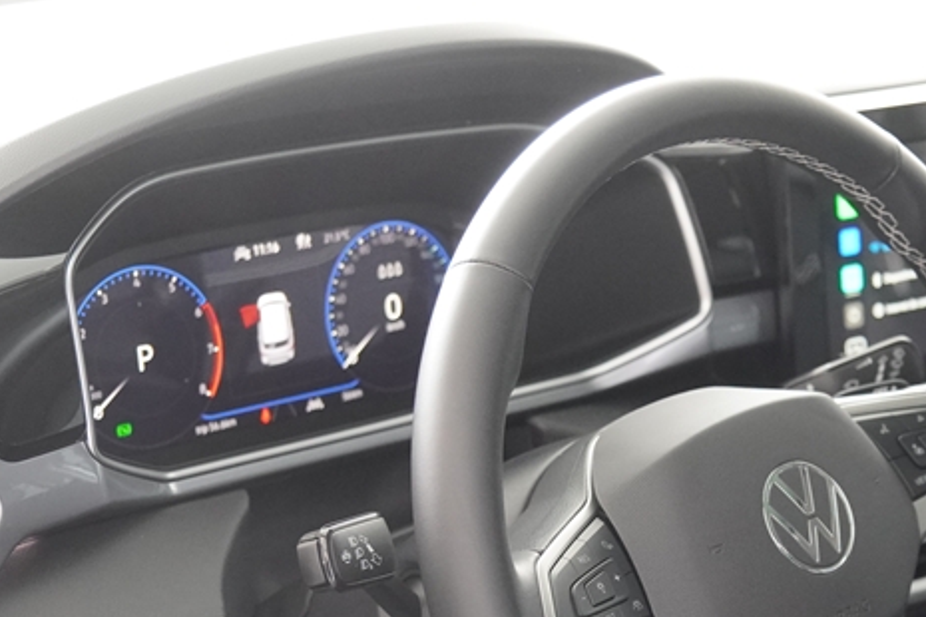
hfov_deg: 18.5
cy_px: 522
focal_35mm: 109
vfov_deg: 12.5
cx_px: 799
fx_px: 2806
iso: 1600
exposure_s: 1/160
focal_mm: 33
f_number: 2.8
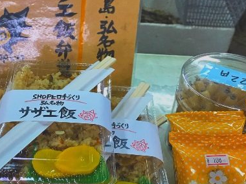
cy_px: 88
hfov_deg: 34.4
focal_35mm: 53
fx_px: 377
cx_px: 30
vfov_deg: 27.5
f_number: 1.8
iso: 25
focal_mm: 3.99
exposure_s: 1/40
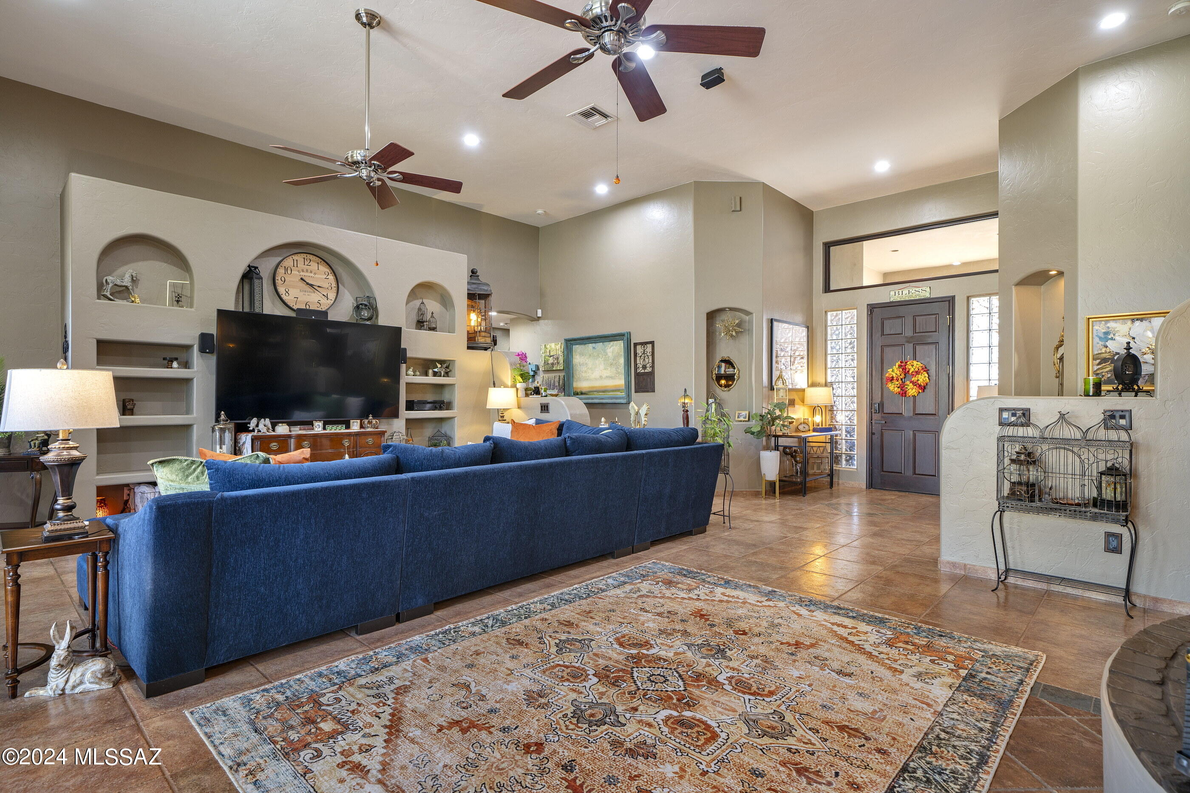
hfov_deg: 93.3
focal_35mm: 17
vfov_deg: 70.4
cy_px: 396
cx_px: 595
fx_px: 562
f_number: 7.1
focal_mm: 17
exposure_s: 1/2
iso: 200
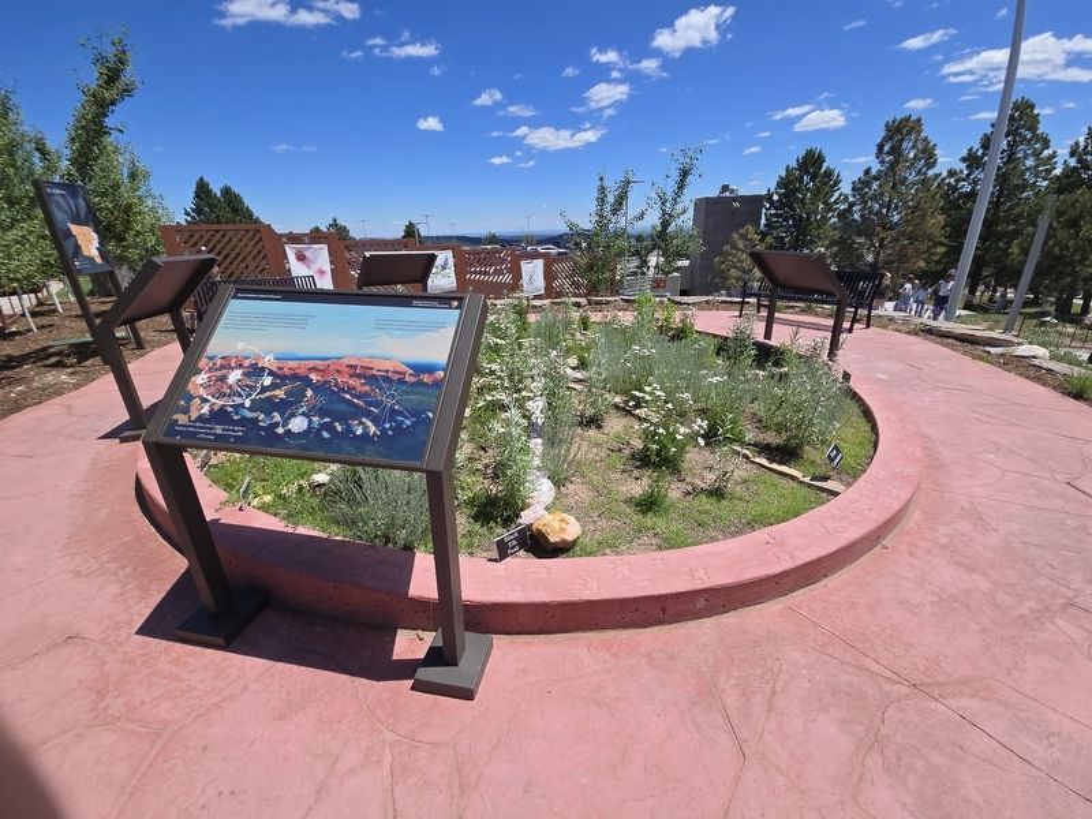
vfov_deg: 89.9
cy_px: 410
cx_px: 546
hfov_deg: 106.2
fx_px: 410
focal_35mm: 13
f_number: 2.2
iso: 50
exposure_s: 1/2843
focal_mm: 2.2
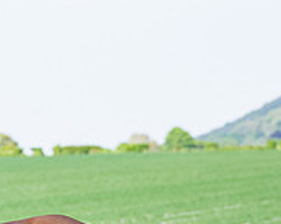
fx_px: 3014
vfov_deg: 4.2
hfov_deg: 5.3
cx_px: -223
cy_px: 232
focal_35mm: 363
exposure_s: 1/1600
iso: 400
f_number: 4
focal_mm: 92
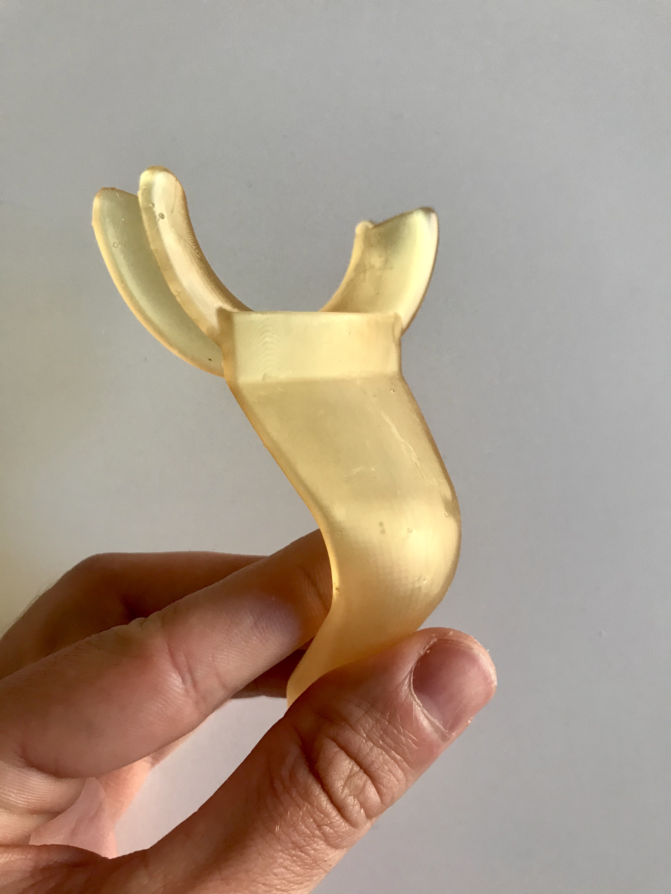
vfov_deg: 63.4
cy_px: 447
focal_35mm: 28
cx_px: 336
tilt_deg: -77.4
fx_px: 724
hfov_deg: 49.7
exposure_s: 1/33
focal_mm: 3.99
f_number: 1.8
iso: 32
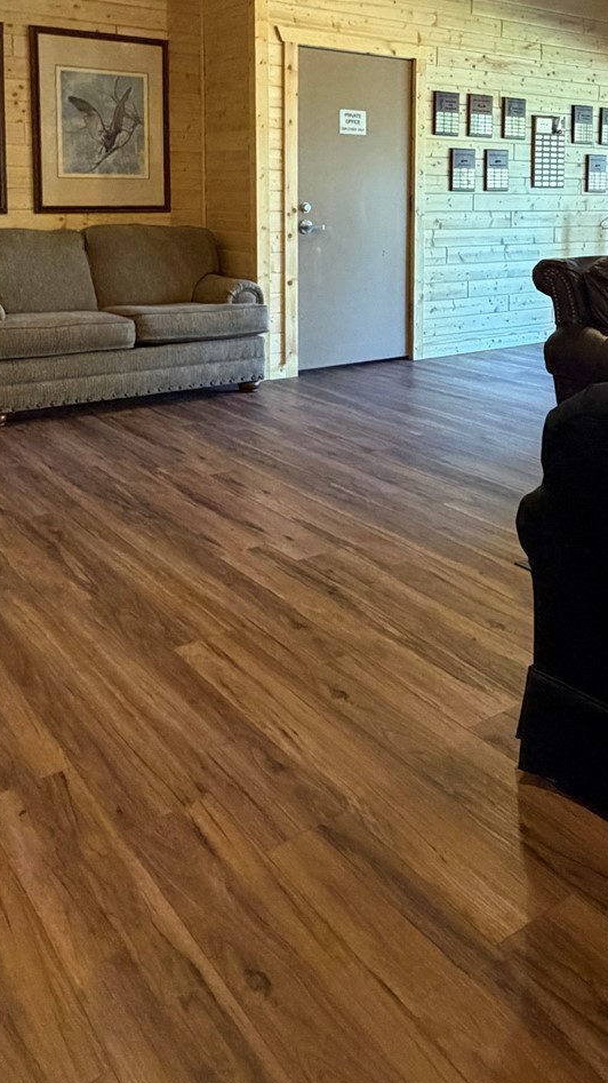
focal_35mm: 33
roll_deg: -1.0
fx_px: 947
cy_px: 273
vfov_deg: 56.6
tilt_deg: -5.7
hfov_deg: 34.9
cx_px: 446
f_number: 2.2
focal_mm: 2.22
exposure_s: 1/60
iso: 500
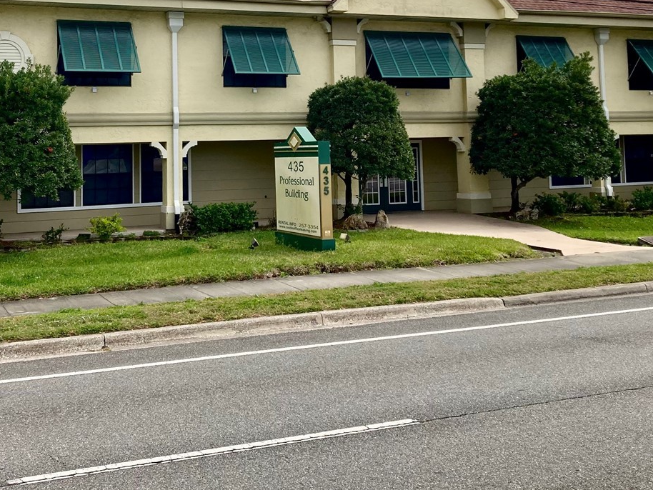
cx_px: 270
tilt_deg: +4.6
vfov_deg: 29.0
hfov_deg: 38.8
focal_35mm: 49
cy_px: 94
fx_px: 925
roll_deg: -0.2
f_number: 1.8
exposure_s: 1/2857
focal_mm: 3.99
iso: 20
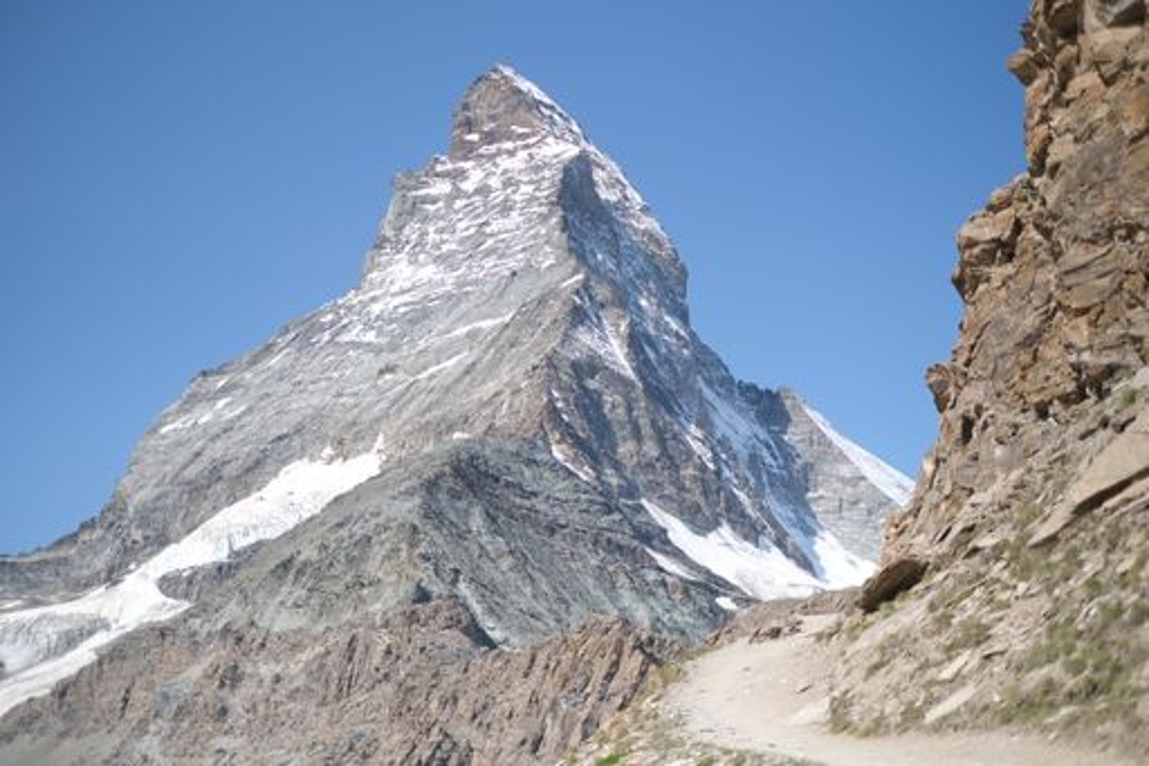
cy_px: 383
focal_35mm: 53
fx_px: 1691
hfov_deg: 37.5
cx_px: 574
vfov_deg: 25.5
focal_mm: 35
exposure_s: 1/8000
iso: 160
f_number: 1.4
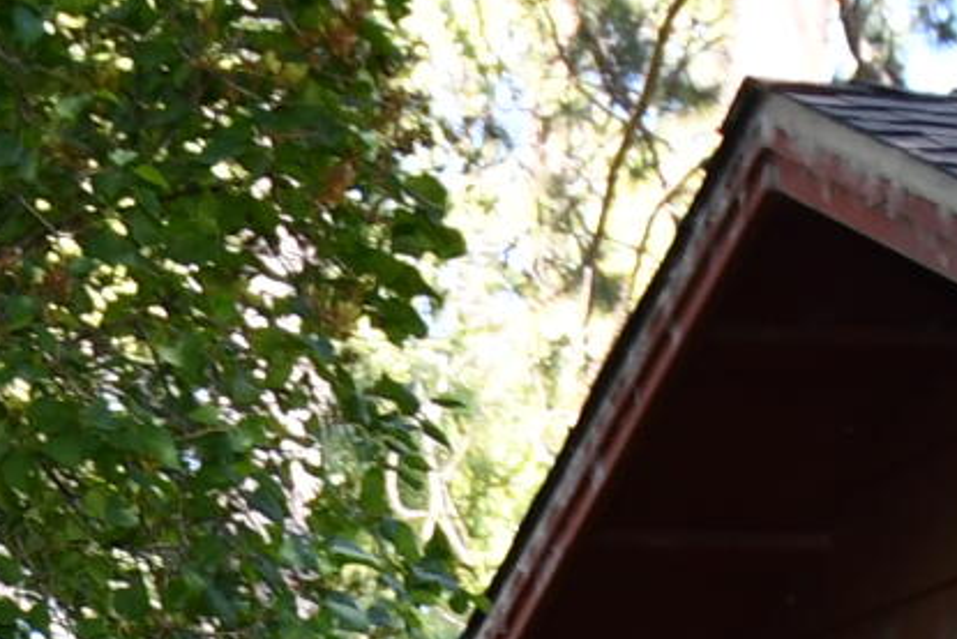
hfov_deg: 15.1
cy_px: 2030
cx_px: -281
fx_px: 3457
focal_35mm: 130
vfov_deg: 8.5
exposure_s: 1/60
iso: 250
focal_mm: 12
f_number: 4.8
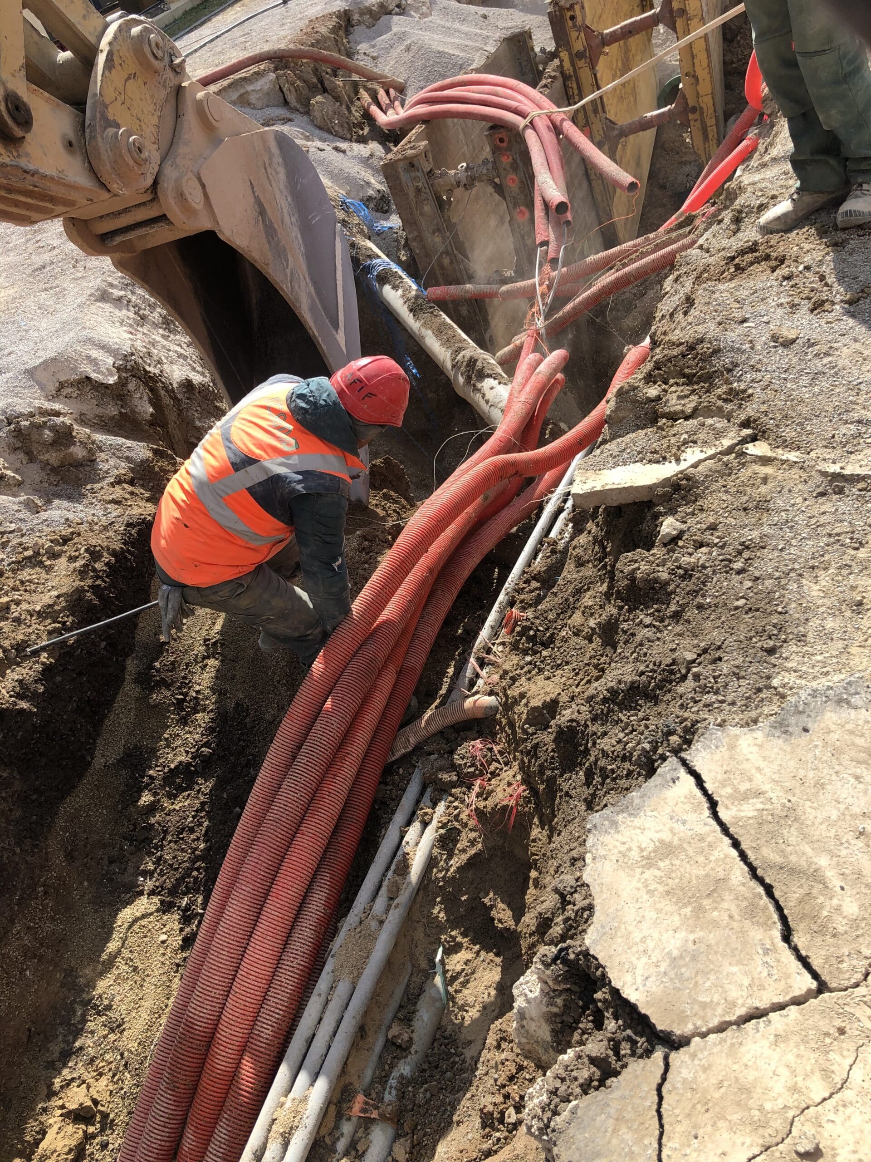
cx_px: 436
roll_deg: +24.7
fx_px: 939
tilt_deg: -35.2
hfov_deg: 49.7
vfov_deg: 63.4
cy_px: 581
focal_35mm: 28
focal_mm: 3.99
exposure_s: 1/1116
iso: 20
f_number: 1.8
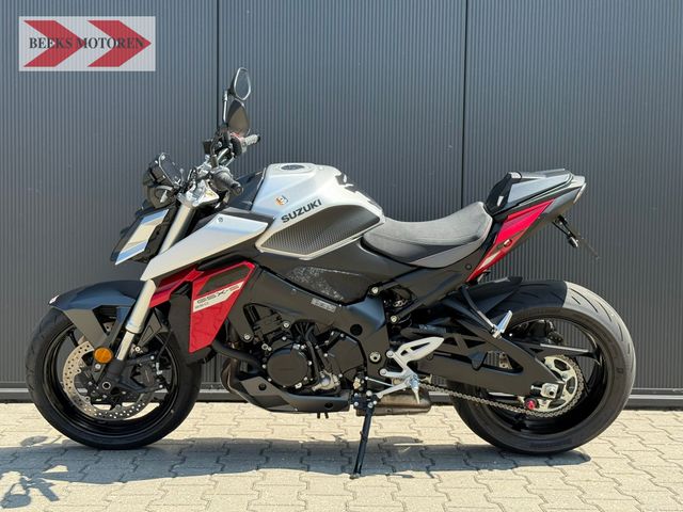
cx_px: 342
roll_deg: -1.3
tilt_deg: -1.9
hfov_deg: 39.7
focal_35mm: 48
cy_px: 256
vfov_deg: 30.3
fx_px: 947
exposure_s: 1/1513
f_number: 1.78
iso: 80
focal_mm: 6.76
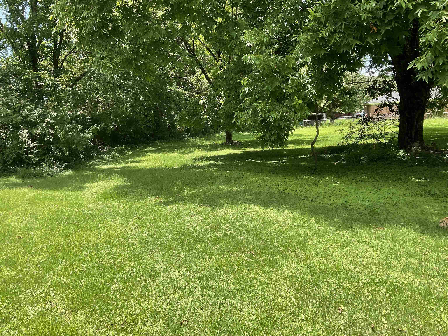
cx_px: 224
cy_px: 168
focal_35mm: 29
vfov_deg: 48.2
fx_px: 375
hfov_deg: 61.7
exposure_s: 1/613
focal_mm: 3
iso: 16
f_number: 1.8
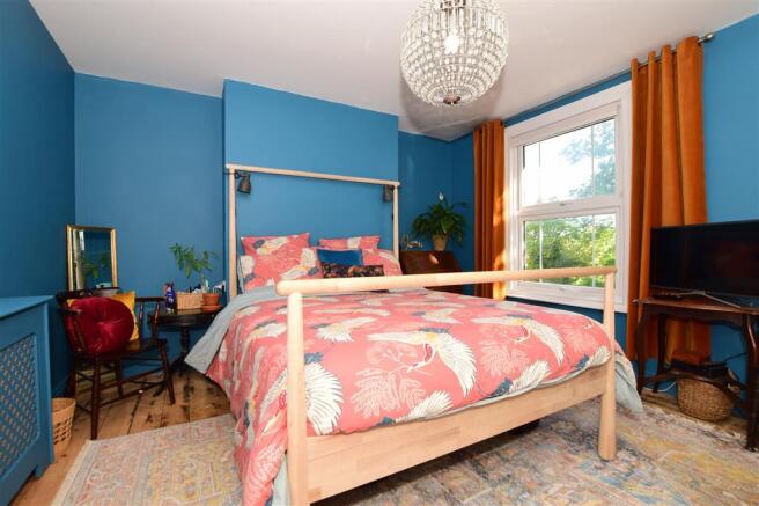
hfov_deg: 100.4
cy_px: 253
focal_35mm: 15
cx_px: 380
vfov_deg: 77.3
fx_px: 316
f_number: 7.1
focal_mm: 10
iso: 400
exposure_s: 1/60
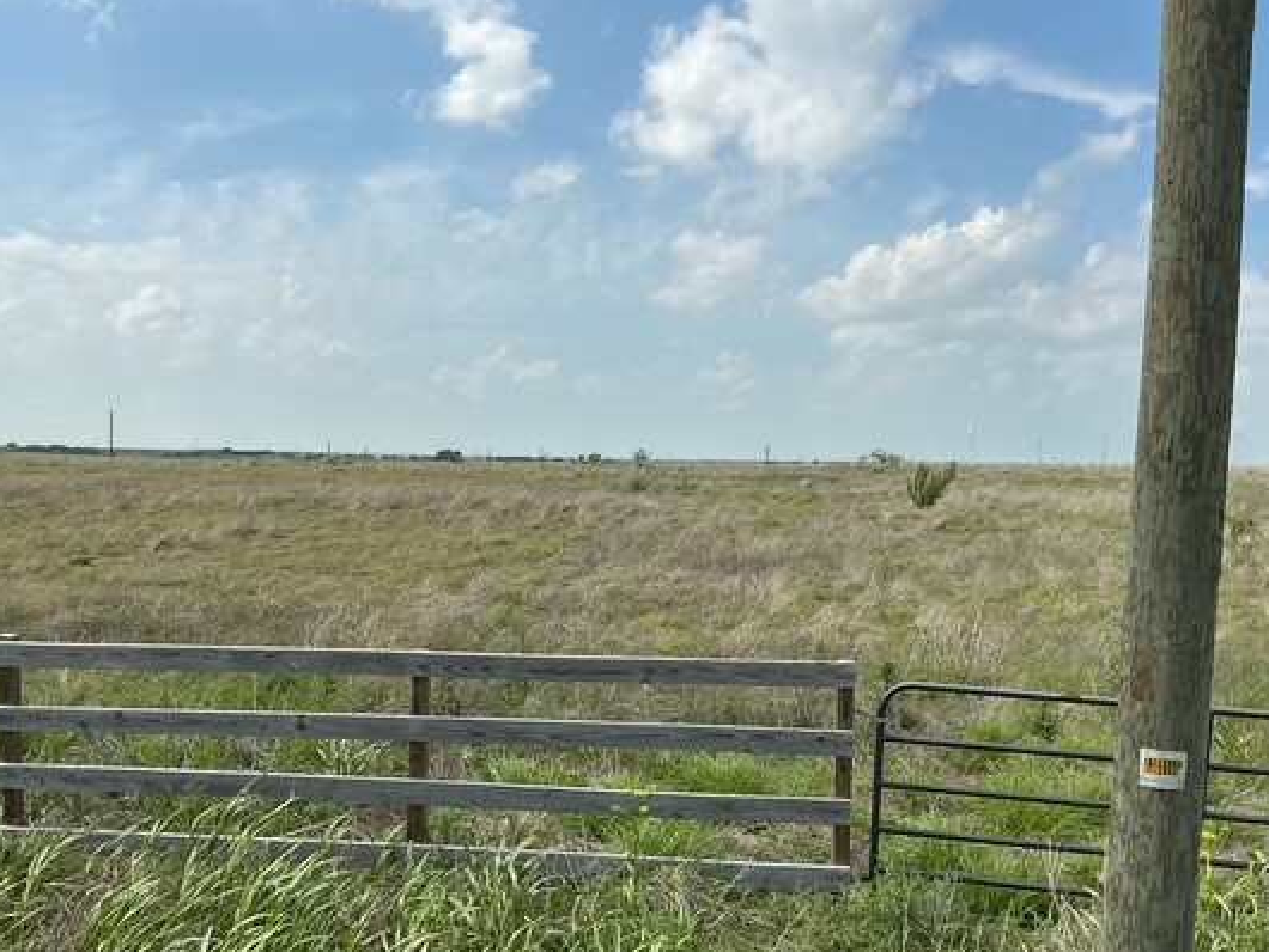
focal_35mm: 35
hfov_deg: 52.6
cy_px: 567
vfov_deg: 40.6
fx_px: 1284
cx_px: 601
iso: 25
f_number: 1.8
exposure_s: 1/2538
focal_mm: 3
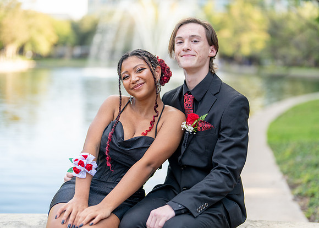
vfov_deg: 24.7
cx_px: 173
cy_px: 113
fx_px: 521
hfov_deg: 34.1
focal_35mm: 57
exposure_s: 1/800
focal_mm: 50
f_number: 1.2
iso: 100
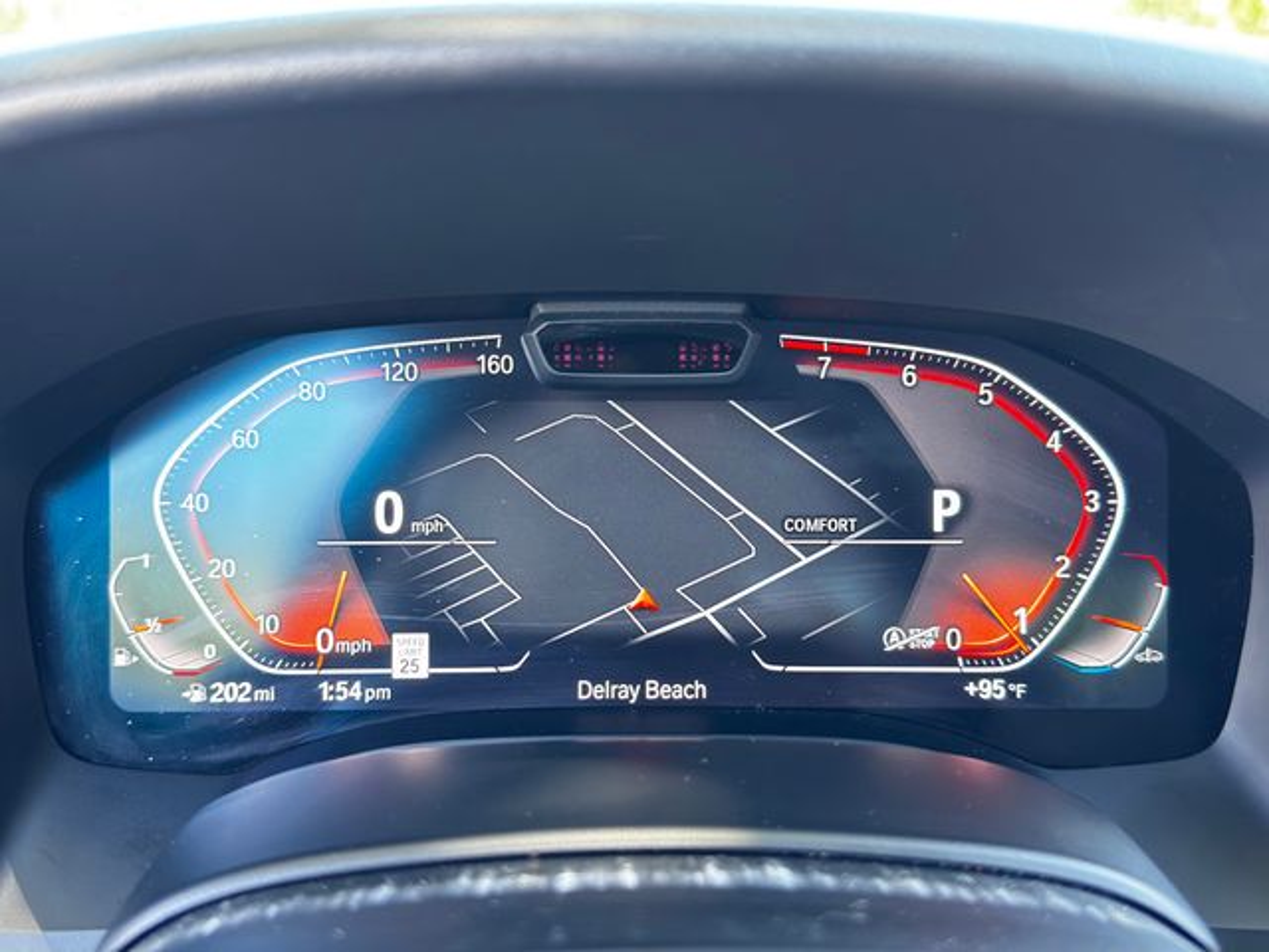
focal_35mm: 35
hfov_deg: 52.6
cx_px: 634
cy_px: 476
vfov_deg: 40.7
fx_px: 1283
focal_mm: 6.76
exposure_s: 1/40
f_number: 1.78
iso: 320
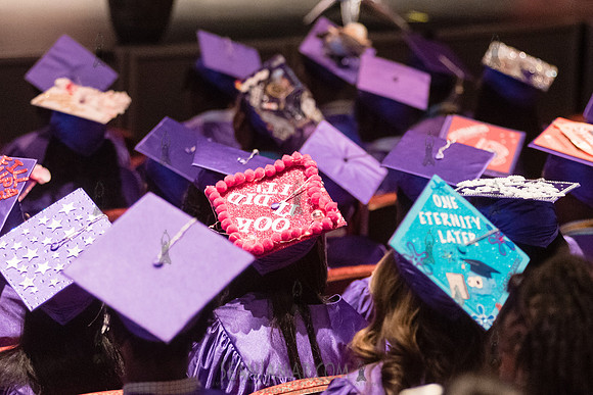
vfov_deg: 8.0
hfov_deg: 12.0
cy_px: 186
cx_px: 306
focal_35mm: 171
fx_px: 2825
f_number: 2.8
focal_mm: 112
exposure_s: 1/320
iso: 4000
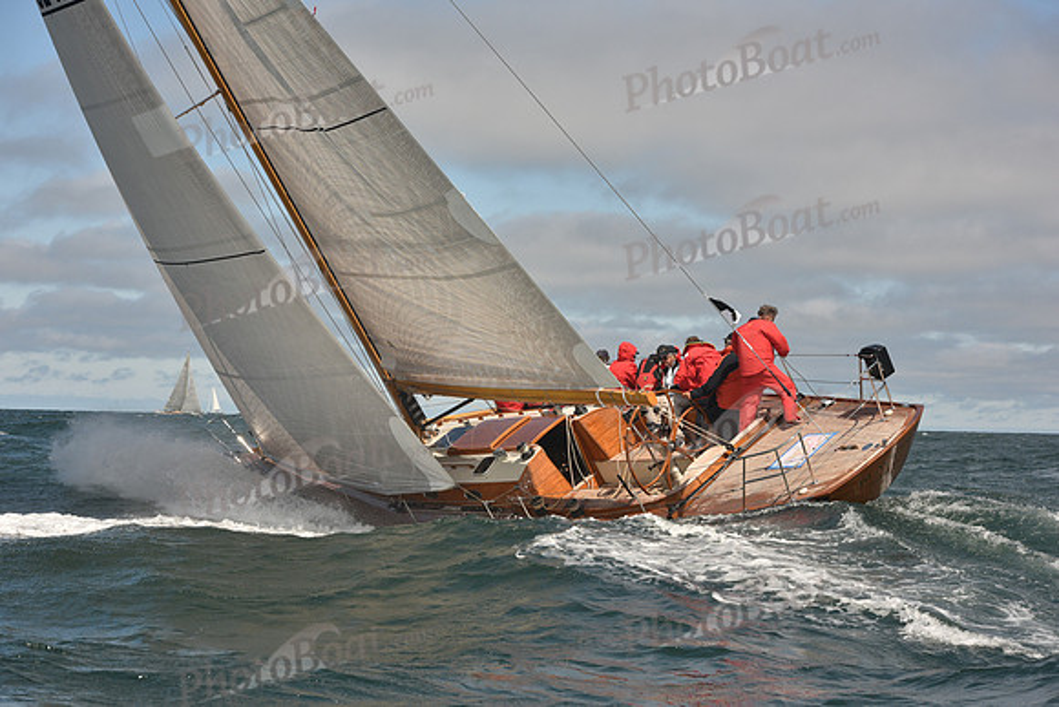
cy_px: 354
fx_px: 2060
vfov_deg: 19.5
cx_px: 530
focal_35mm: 70
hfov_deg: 28.8
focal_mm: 70
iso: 320
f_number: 7.1
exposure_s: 1/800
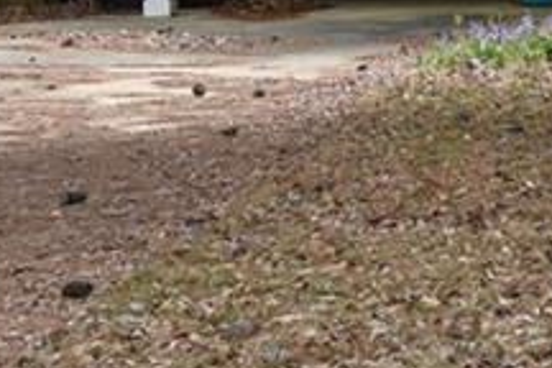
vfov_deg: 7.4
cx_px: 1153
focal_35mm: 185
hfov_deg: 10.2
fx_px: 2836
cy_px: -54
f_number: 8
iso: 250
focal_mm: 26
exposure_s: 1/250
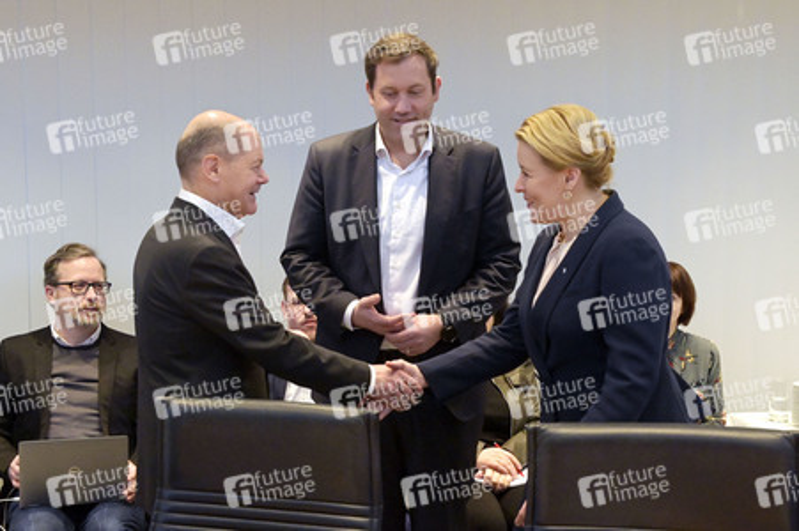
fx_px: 1242
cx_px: 400
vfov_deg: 24.2
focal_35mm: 56
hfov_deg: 35.7
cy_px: 266
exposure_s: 1/400
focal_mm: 56
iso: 10000
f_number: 5.6
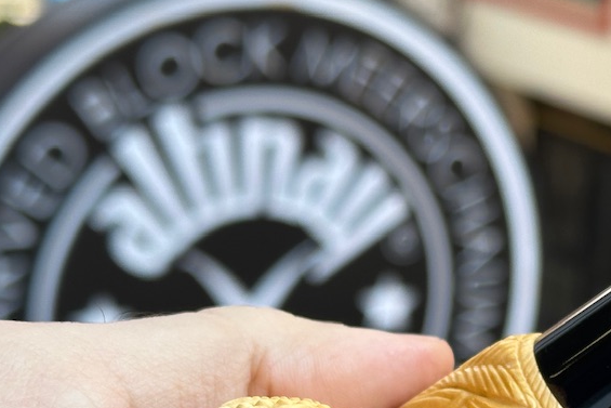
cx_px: 577
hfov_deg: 17.8
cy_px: 407
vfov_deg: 12.0
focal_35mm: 113
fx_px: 1918
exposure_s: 1/232
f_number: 1.78
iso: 64
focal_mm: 6.86
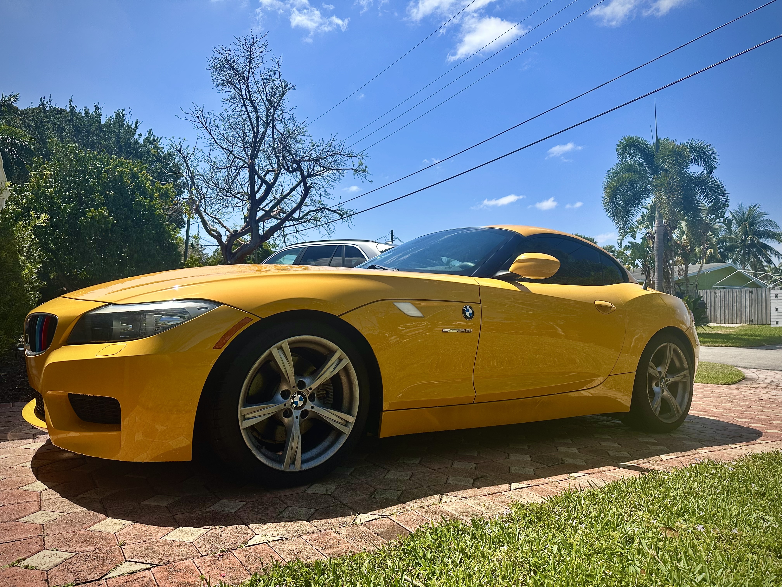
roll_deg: -0.8
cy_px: 294
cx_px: 391
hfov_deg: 71.6
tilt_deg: +1.6
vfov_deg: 56.8
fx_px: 542
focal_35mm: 24
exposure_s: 1/4545
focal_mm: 6.86
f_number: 1.78
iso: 80
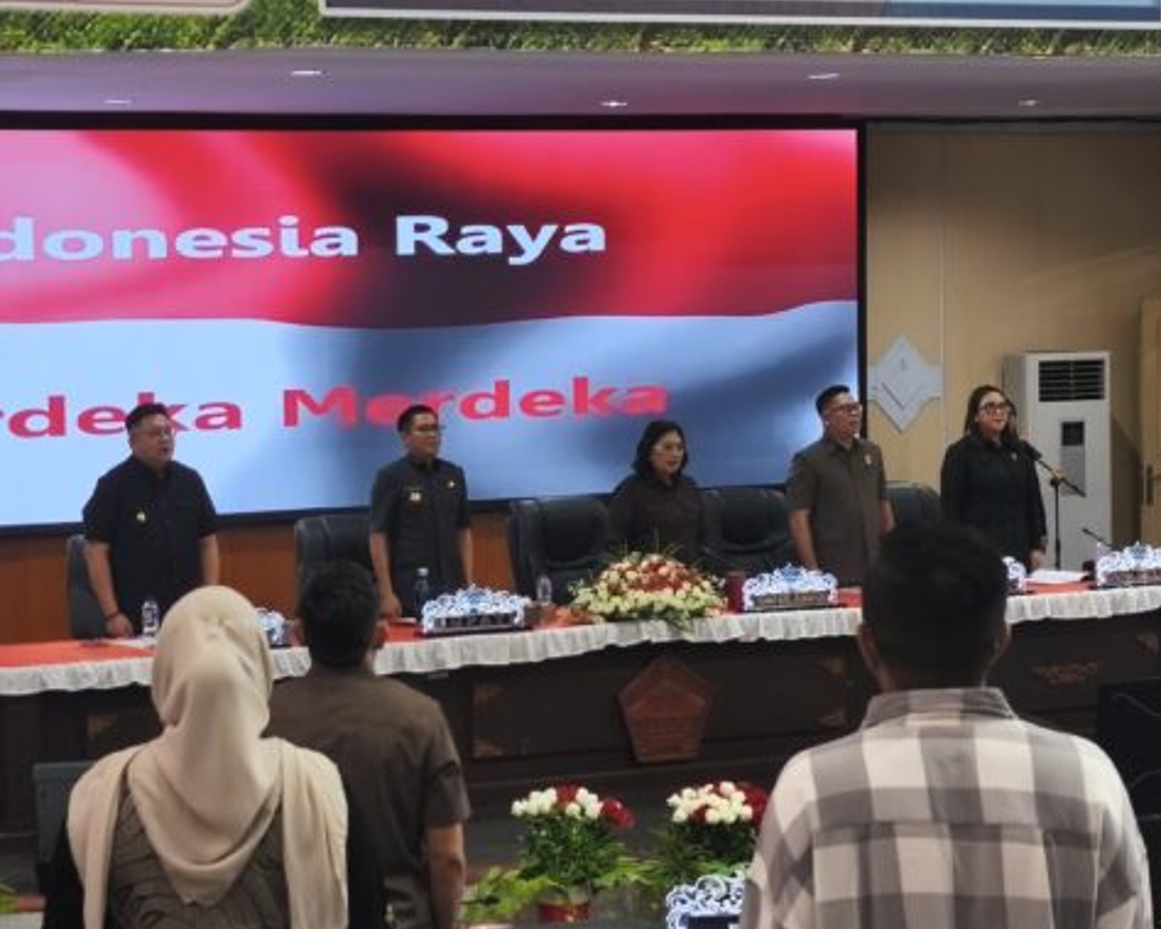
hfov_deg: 19.5
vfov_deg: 15.7
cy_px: 520
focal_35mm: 98
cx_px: 372
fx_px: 3367
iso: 320
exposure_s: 1/50
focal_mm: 6.18
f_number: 1.65
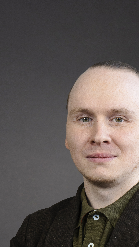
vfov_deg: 15.4
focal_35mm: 138
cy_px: 206
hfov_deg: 8.8
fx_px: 904
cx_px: 100
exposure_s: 1/160
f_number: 5
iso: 640
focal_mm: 48
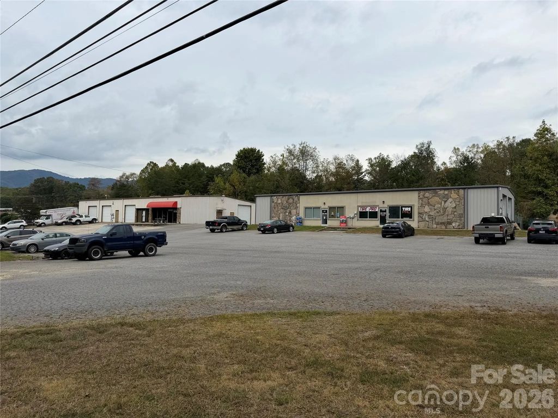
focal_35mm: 24
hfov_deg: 71.6
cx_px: 279
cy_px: 209
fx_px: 387
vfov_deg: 56.8
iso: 80
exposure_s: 1/4673
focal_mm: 6.76
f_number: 1.78
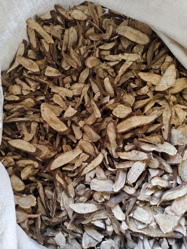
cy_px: 124
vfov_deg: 73.9
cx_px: 94
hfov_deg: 58.9
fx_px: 166
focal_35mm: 23
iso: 347
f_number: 1.88
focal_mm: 5.56
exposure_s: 1/50
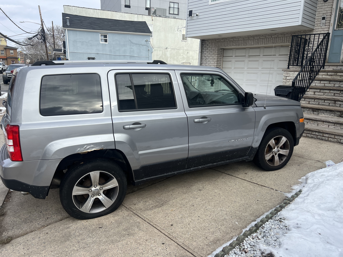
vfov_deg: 53.1
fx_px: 258
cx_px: 172
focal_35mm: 26
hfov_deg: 67.3
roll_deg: -1.8
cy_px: 128
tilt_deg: -14.0
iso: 50
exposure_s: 1/1361
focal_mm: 5.7
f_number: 1.5
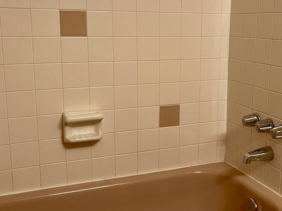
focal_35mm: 42
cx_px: 174
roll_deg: -0.3
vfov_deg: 34.3
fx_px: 342
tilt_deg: -9.6
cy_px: 90
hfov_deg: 44.5
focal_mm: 5.1
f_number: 1.6
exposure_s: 1/60
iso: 125
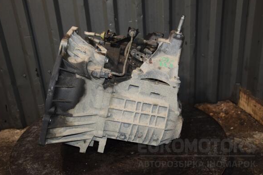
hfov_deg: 48.5
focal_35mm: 40
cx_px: 129
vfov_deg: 33.4
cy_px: 86
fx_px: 292
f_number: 5
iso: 800
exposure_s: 1/60
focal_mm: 26
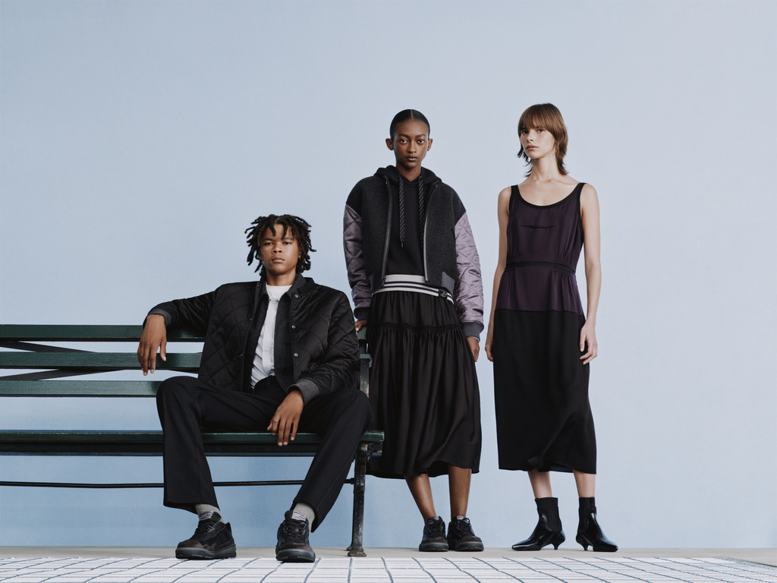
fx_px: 1437
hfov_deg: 30.3
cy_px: 292
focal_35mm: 64
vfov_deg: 22.9
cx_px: 388
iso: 640
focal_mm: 81.2
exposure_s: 1/125
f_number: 11
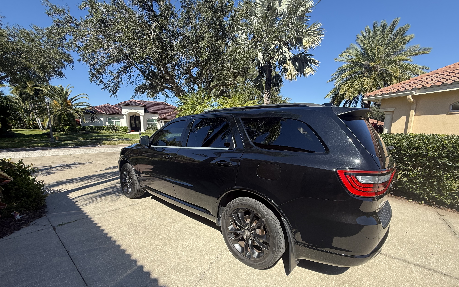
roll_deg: -3.3
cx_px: 230
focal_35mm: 15
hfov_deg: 101.5
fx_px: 188
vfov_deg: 74.5
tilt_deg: -10.9
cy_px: 159
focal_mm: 2.22
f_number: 2.2
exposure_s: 1/709
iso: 50
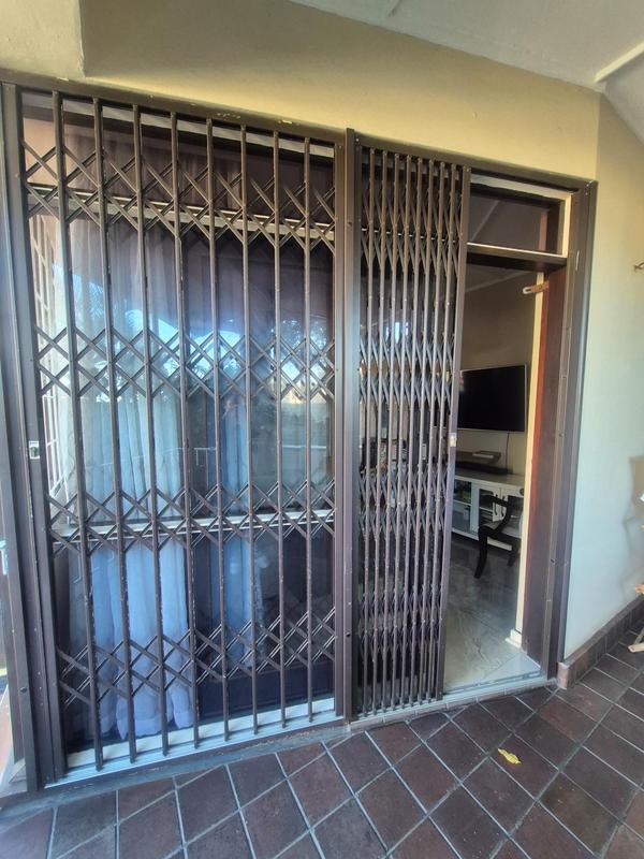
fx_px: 322
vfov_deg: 106.2
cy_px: 430
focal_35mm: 13
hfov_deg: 89.9
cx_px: 322
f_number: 2.2
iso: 160
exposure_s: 1/50
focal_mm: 1.74
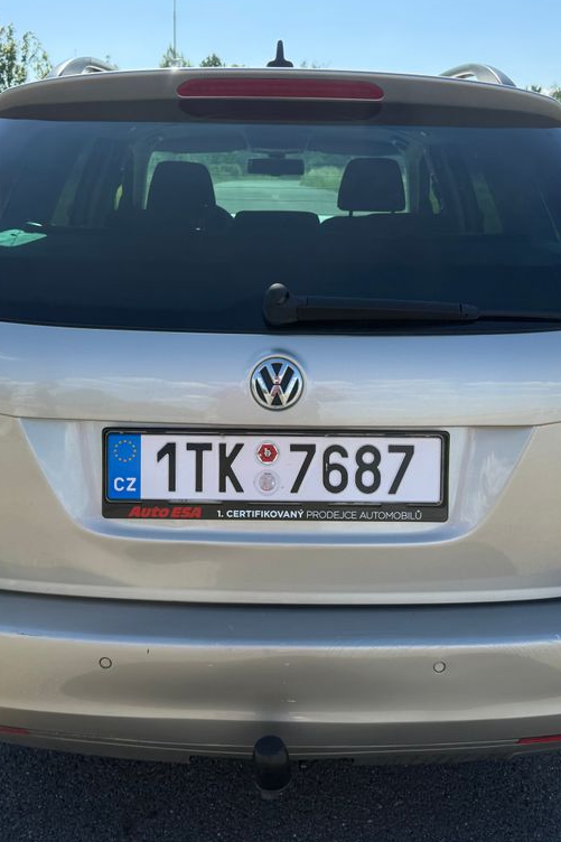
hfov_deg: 38.8
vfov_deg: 55.8
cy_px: 415
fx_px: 795
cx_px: 262
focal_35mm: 34
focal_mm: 6.76
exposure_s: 1/2801
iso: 100
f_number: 1.78
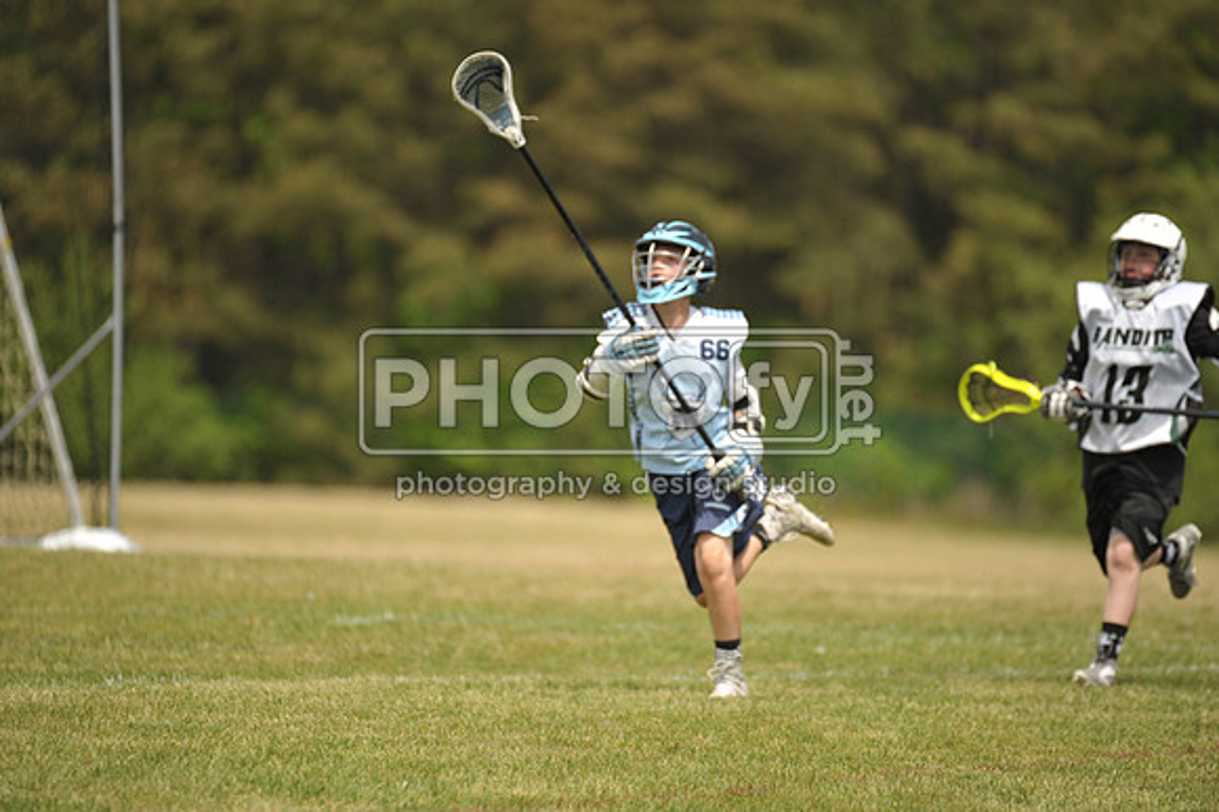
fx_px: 13536
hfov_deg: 5.2
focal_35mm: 400
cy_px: 406
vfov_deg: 3.4
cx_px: 610
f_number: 4
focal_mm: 400
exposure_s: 1/4000
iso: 800
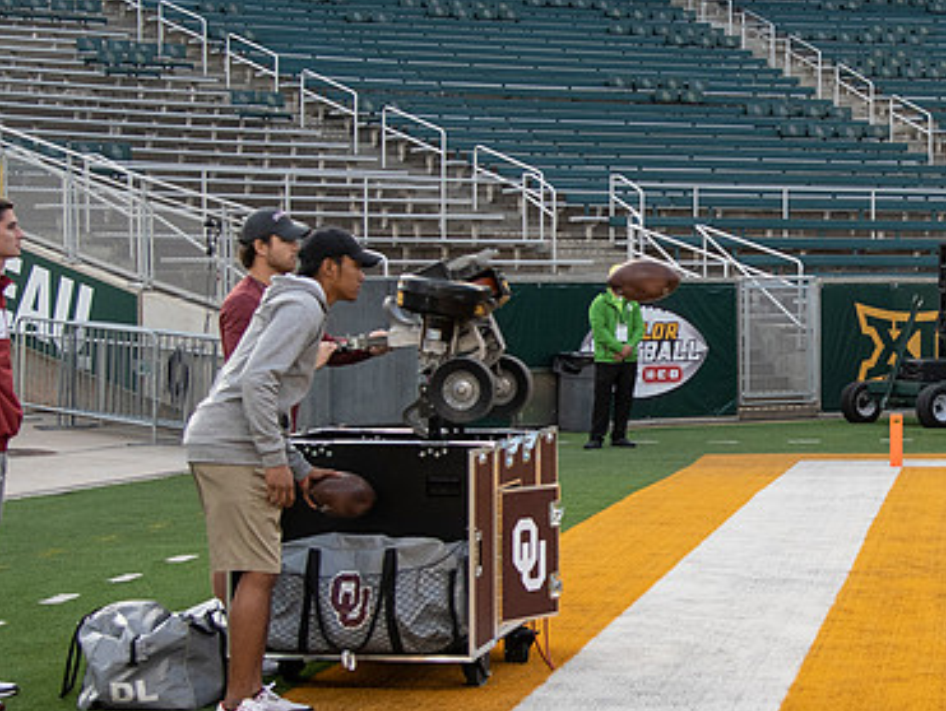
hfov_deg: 21.4
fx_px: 2462
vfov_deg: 16.4
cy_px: 348
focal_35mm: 90
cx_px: 777
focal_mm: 34
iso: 720
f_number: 4
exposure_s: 1/1000
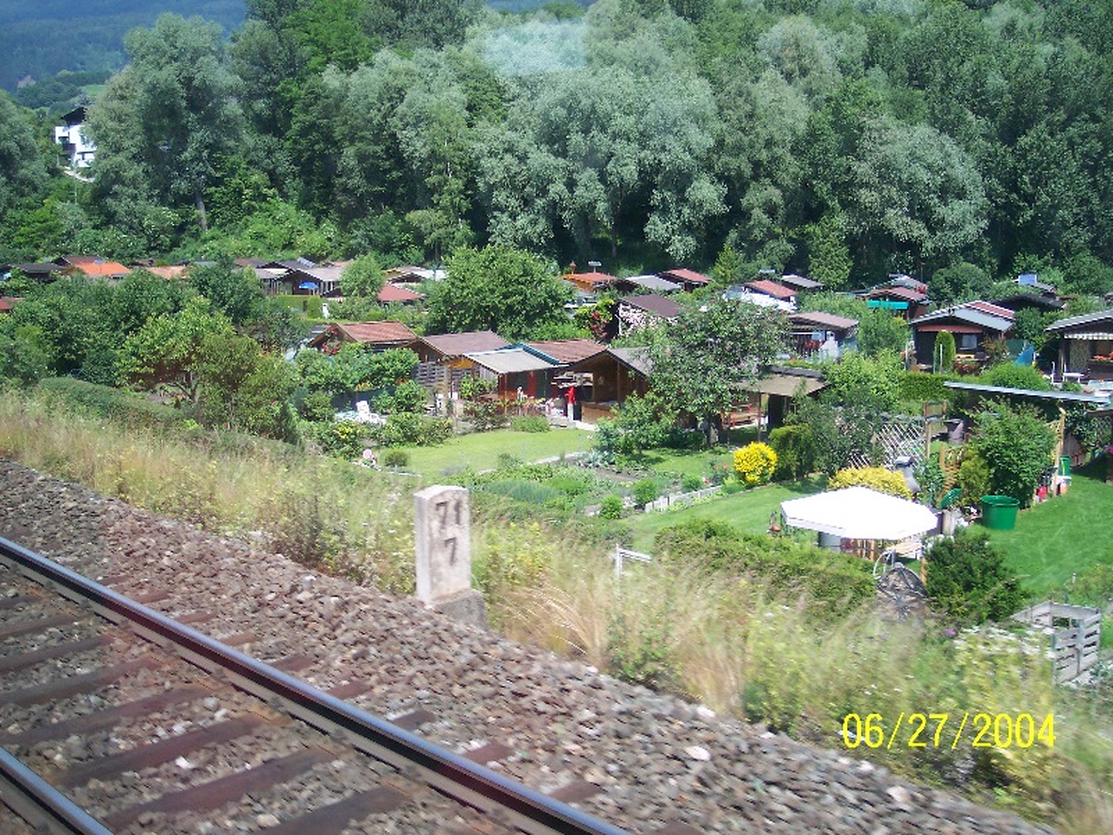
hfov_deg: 49.0
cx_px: 556
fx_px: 1222
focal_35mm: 38
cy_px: 418
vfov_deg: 37.7
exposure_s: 1/500
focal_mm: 8
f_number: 2.8
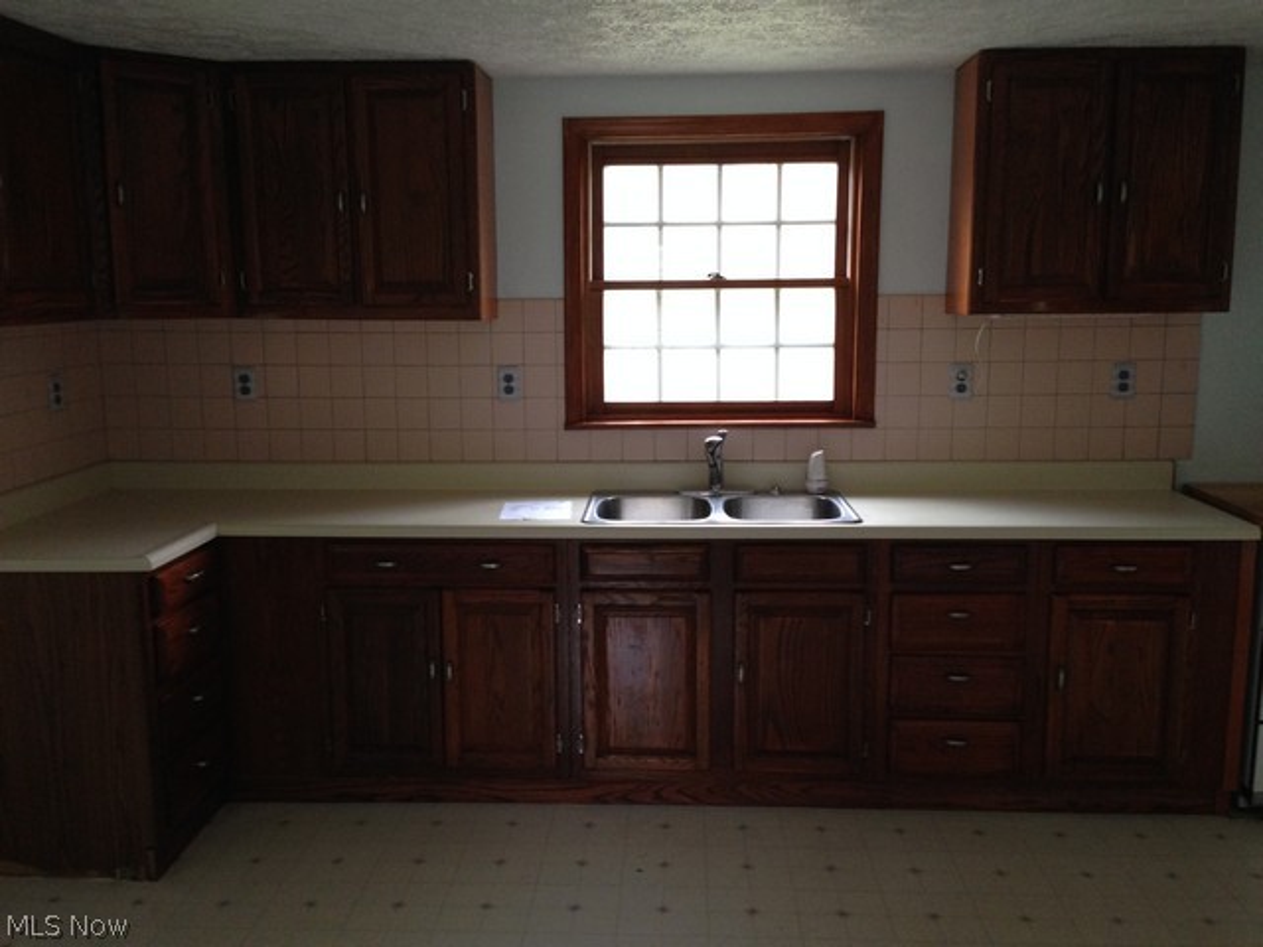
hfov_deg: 55.4
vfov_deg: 42.9
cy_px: 474
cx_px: 632
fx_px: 1204
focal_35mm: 33
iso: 160
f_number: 2.4
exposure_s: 1/20
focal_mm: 4.12
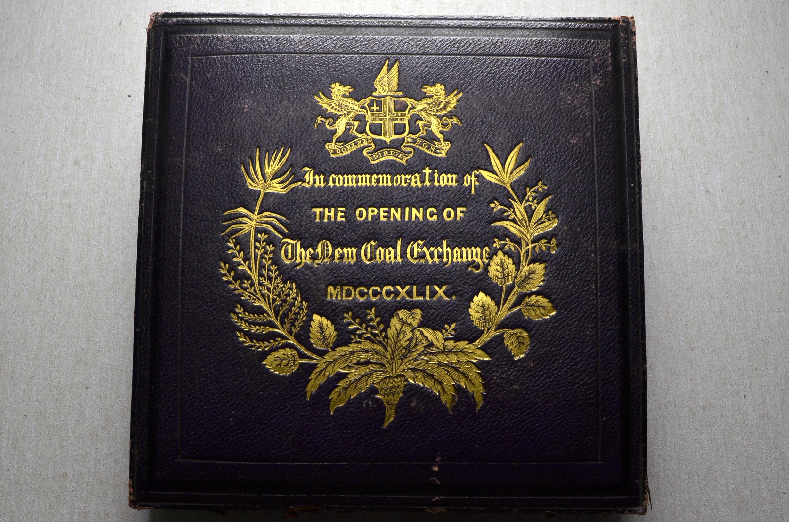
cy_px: 261
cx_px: 394
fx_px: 722
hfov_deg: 57.3
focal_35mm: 33
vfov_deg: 39.8
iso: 400
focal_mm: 22
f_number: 14
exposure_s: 1/250
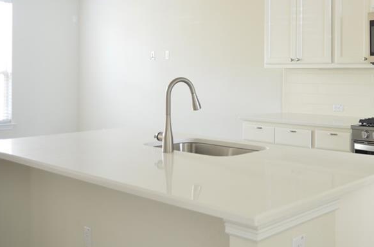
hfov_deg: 41.1
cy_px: 58
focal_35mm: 45
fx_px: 465
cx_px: 323
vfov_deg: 29.3
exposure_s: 1/4
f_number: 2.8
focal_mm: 17
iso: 100
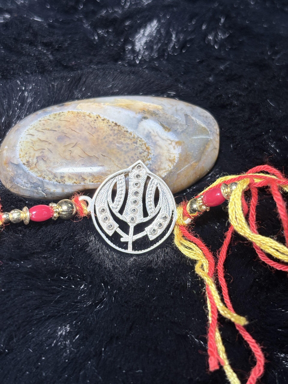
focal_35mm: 52
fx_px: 577
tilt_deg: -52.5
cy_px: 192
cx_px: 144
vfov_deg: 36.8
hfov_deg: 28.0
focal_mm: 5.96
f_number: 1.6
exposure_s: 1/50
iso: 32
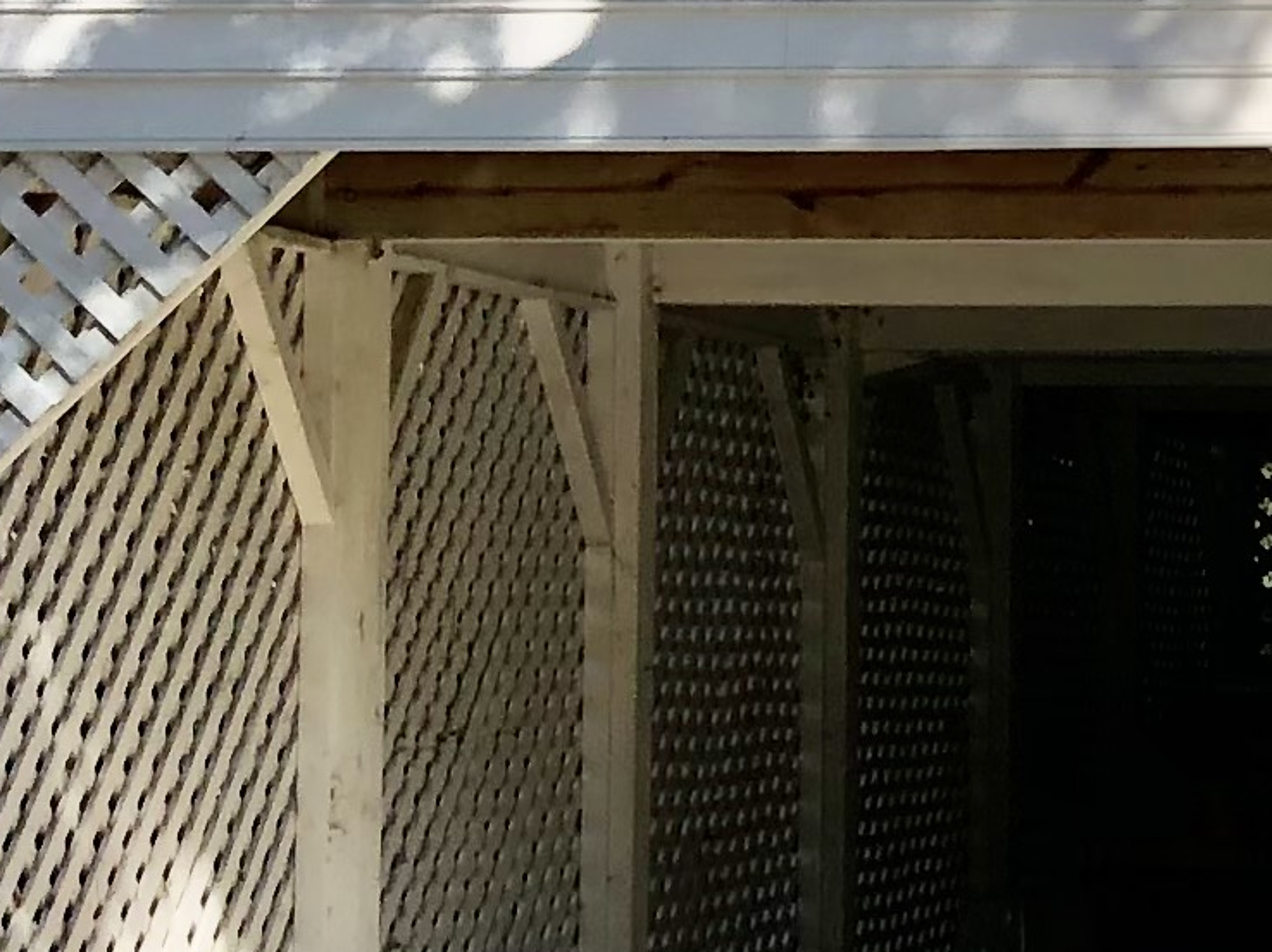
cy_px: 300
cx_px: 2403
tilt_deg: +4.0
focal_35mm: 153
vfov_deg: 9.7
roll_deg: +0.6
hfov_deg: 11.8
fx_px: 5620
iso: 20
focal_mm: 4
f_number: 1.8
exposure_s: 1/1245
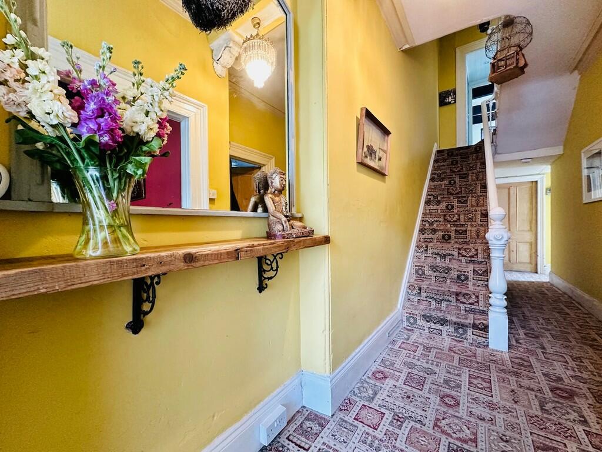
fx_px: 243
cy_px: 226
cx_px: 301
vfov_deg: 85.7
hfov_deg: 102.1
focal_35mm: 14
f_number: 2.2
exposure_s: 1/50
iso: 250
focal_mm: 2.22
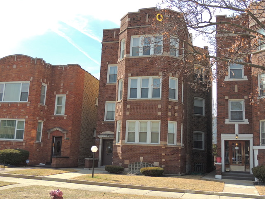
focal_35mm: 40
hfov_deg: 46.8
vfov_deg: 36.0
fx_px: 306
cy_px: 100
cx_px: 132
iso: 100
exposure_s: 1/500
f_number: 3.3
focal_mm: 7.1
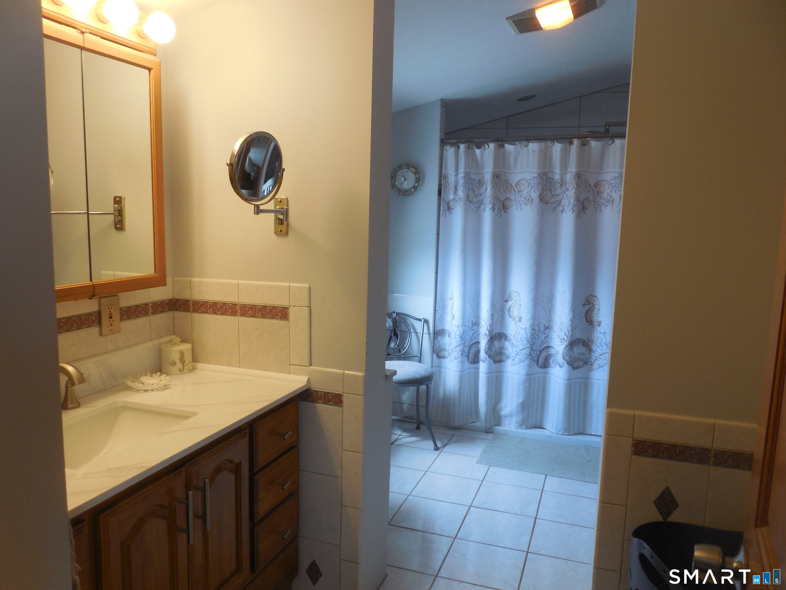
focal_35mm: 26
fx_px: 590
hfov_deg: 67.3
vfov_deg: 53.1
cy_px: 295
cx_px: 393
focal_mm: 4.6
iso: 180
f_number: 3.5
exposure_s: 1/30
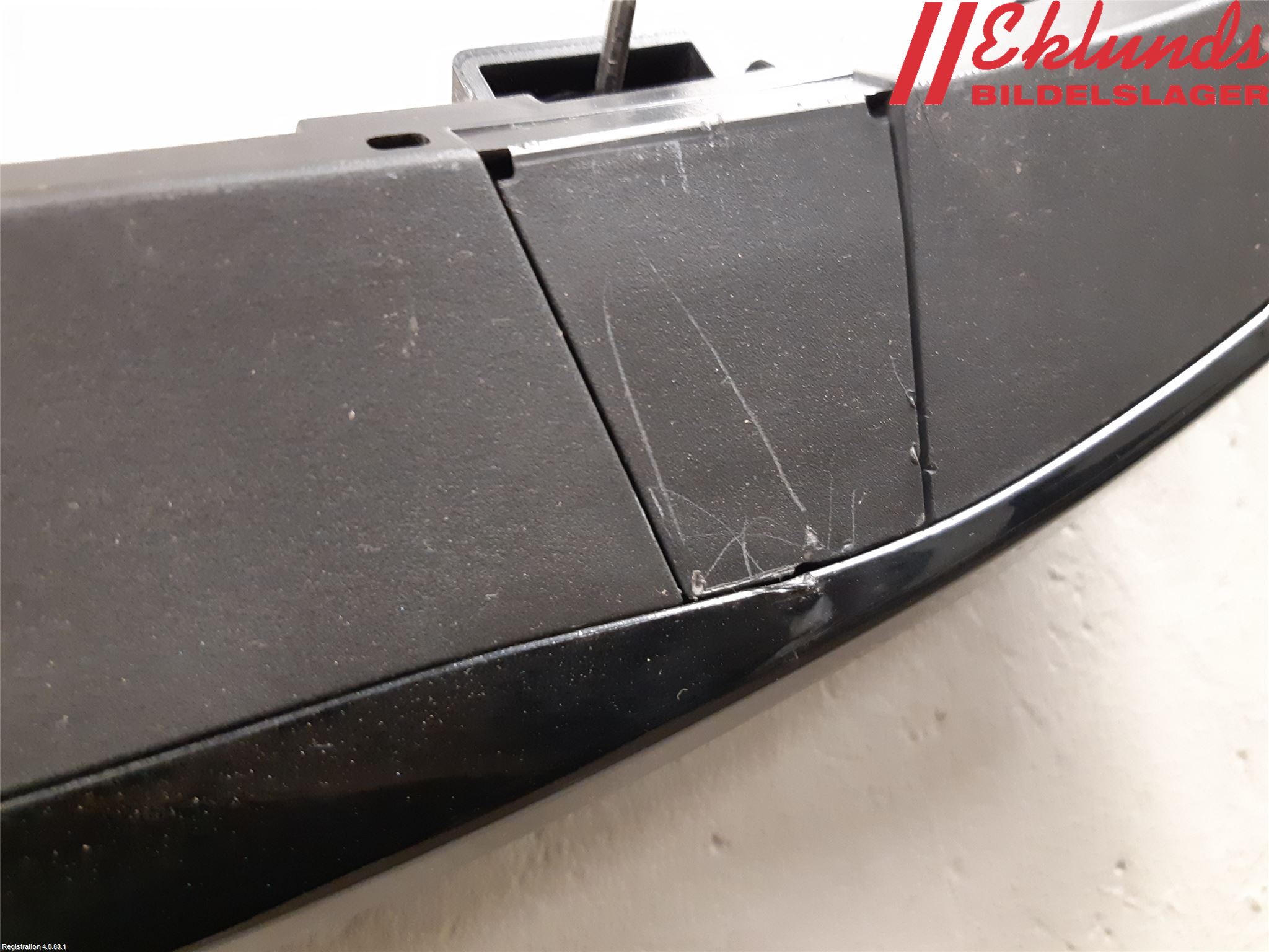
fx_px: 953
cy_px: 476
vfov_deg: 53.1
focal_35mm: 26
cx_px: 634
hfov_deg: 67.3
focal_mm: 3.93
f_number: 1.7
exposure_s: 1/25
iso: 400
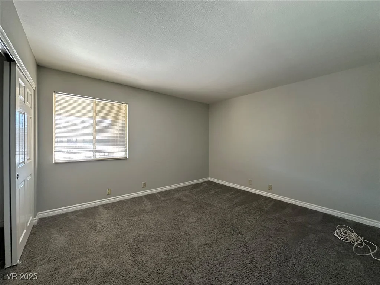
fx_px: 154
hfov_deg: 102.1
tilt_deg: -0.4
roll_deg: -0.3
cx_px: 190
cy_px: 142
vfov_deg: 85.7
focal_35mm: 14
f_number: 2.2
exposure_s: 1/60
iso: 250
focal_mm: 2.22
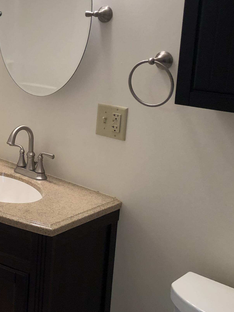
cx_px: -34
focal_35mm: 52
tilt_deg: -9.6
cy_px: 102
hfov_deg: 25.6
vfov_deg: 36.4
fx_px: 468
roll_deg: -2.0
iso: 40
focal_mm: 3.99
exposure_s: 1/30
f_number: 1.8
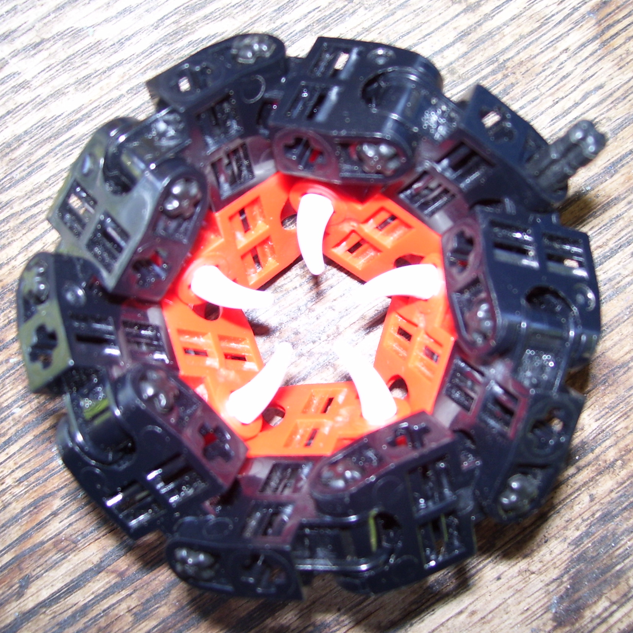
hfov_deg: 39.2
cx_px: 318
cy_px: 316
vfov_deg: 39.2
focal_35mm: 43
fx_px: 890
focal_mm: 6
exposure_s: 1/60
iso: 80
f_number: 2.7
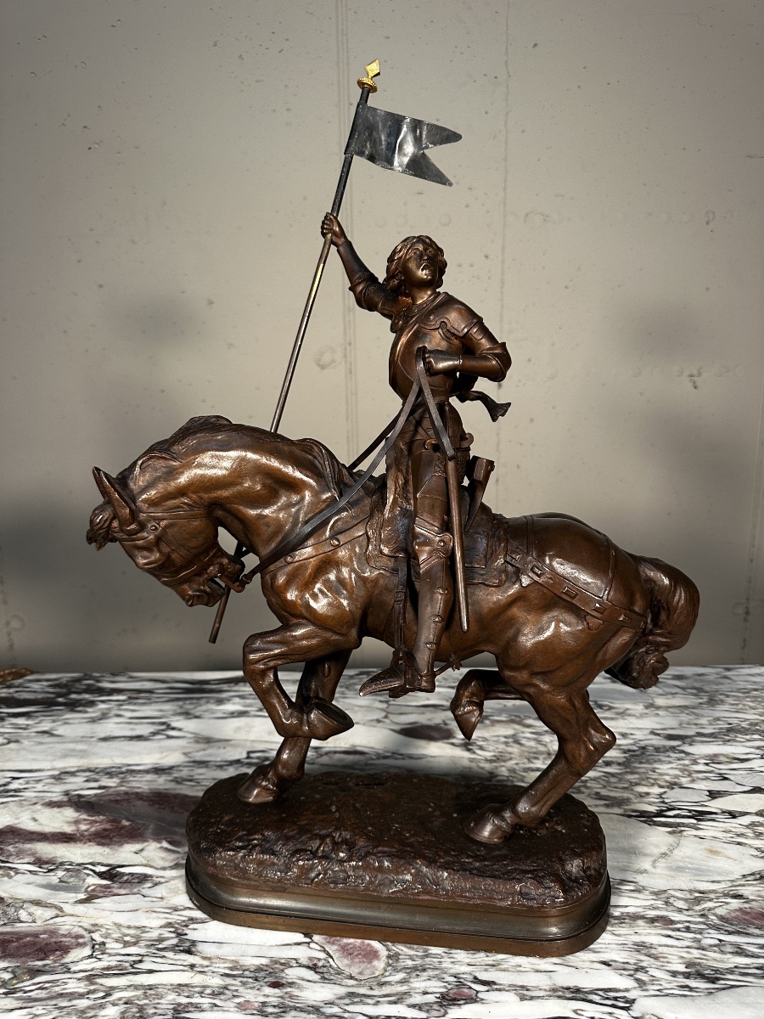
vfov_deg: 71.6
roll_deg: +0.4
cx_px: 382
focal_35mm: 24
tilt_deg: -11.6
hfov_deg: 56.8
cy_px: 510
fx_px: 706
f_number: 1.78
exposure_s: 1/100
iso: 160
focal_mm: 6.86
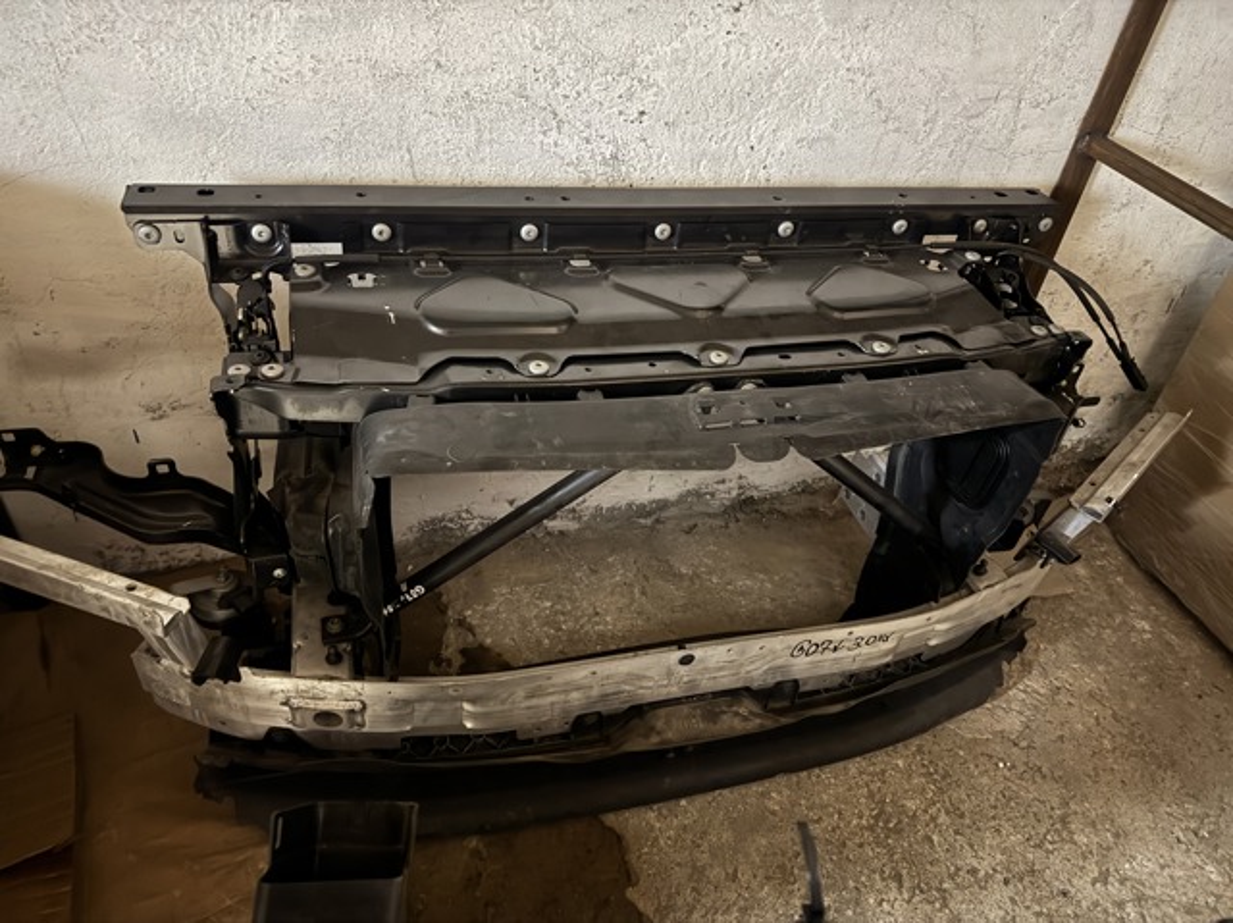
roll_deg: -7.2
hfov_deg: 71.6
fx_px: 854
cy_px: 462
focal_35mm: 24
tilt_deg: -40.1
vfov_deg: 56.8
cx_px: 616
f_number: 1.78
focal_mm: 6.76
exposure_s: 1/9
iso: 1600
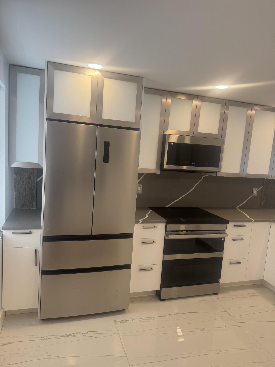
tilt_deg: -7.1
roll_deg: -3.3
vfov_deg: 71.6
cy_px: 184
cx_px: 138
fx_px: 254
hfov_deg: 56.8
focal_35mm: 24
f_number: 1.78
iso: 100
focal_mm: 6.76
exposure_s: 1/117
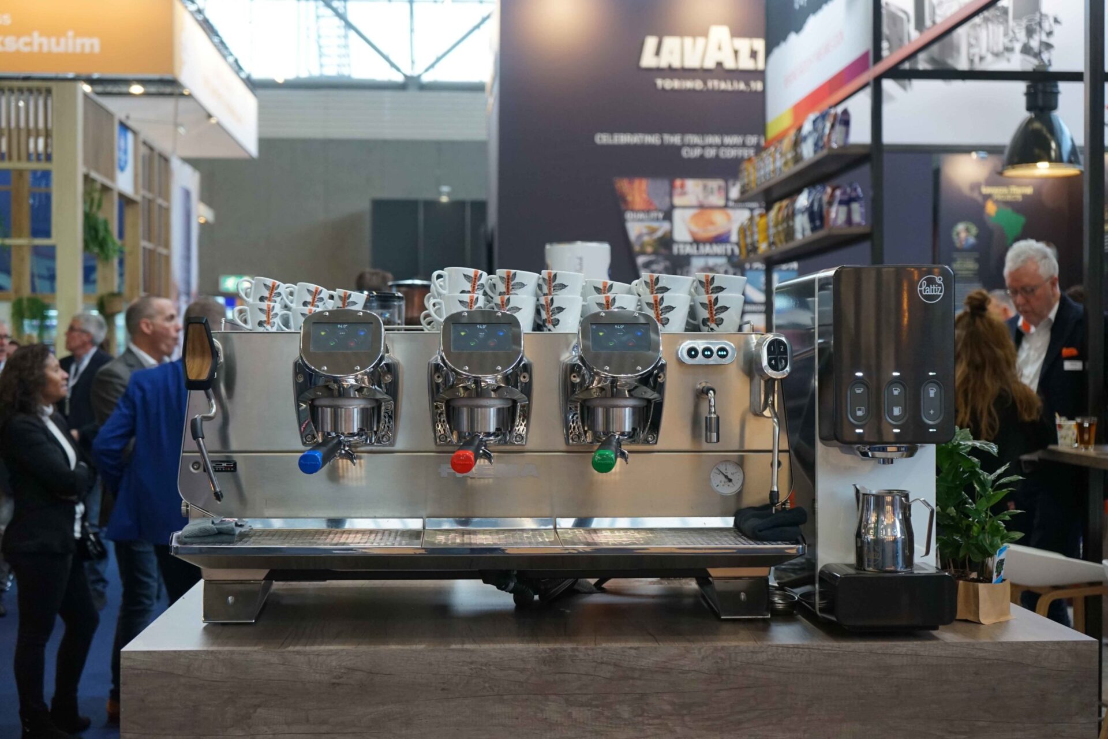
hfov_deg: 41.1
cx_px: 554
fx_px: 1477
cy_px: 370
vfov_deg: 28.1
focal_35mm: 48
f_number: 4.5
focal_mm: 48
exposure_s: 1/160
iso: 1600
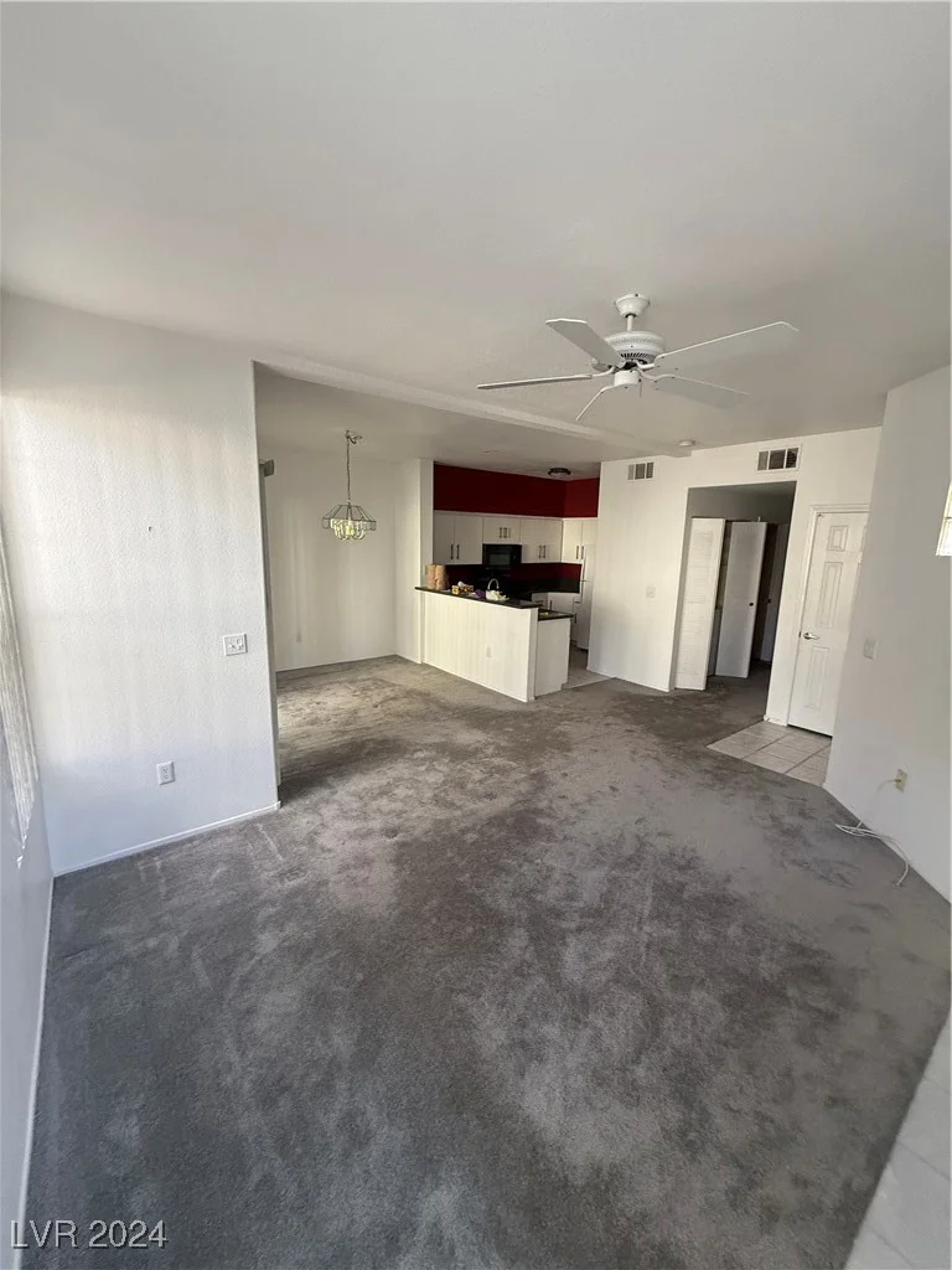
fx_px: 513
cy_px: 635
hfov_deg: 85.7
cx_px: 476
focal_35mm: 14
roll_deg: -1.5
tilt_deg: -11.1
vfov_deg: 102.1
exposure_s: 1/95
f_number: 2.2
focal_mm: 2.22
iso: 320
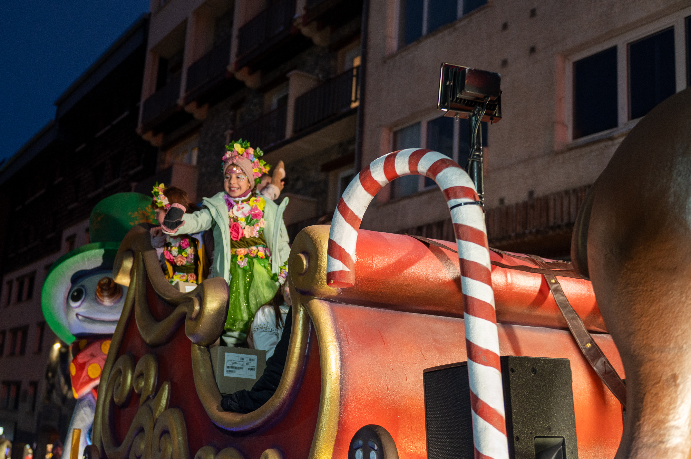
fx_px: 882
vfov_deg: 29.2
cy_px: 224
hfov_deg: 42.6
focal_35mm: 46
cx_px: 281
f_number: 2.8
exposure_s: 1/160
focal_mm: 38
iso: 1000
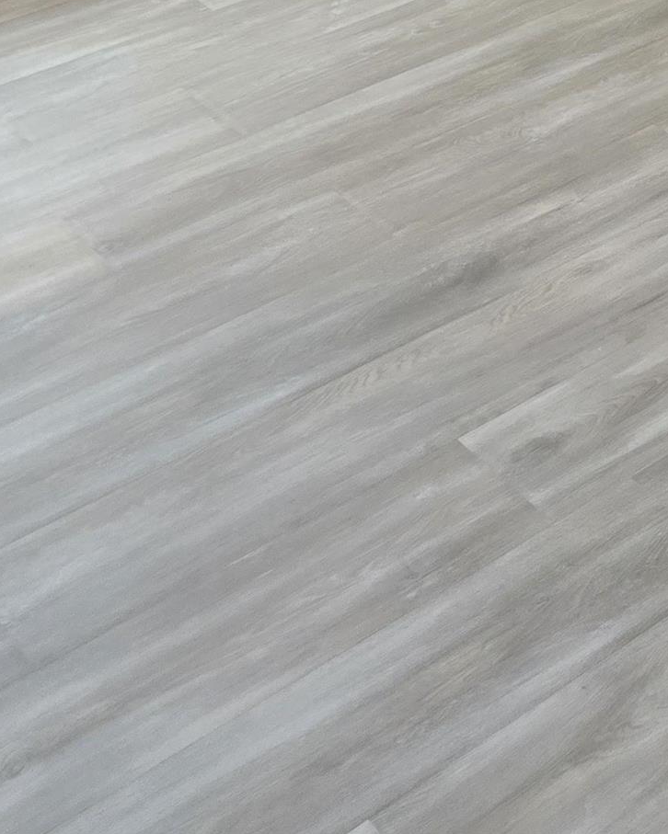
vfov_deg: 23.9
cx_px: 1071
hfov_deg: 17.6
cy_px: -17
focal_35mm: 76
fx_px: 1878
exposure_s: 1/120
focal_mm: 6.3
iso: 640
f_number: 1.7
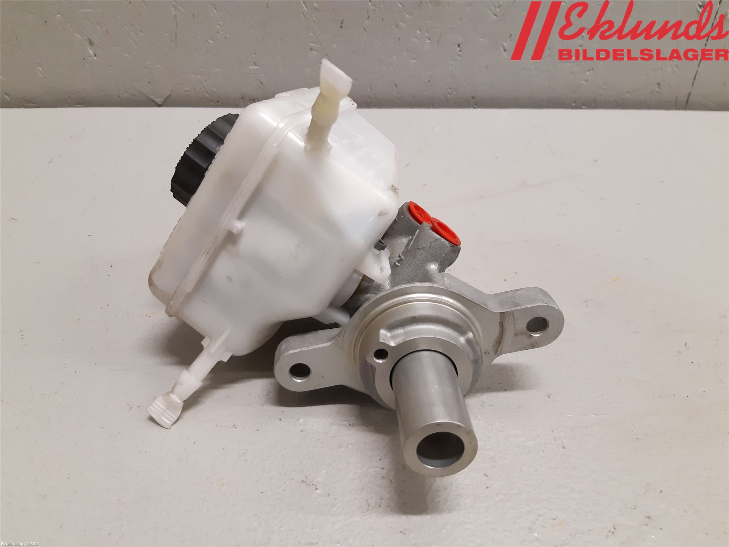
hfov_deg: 67.3
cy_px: 274
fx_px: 548
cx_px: 364
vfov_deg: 53.1
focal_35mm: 26
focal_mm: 3.93
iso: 200
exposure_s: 1/50
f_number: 1.7
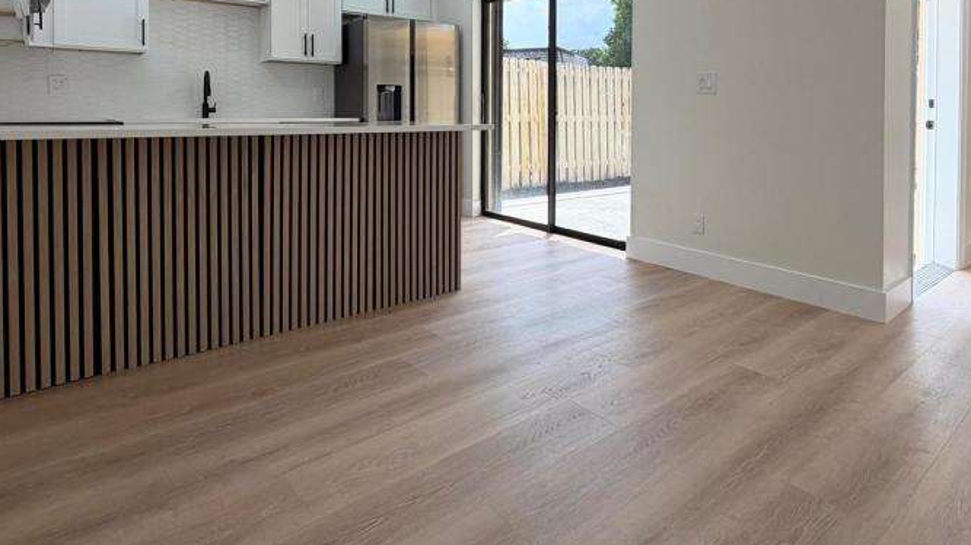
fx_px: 566
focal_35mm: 22
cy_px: 119
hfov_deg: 81.2
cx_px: 510
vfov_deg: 48.9
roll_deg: +0.0
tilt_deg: -1.4
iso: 40
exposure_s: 1/229
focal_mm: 2.22
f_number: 2.2
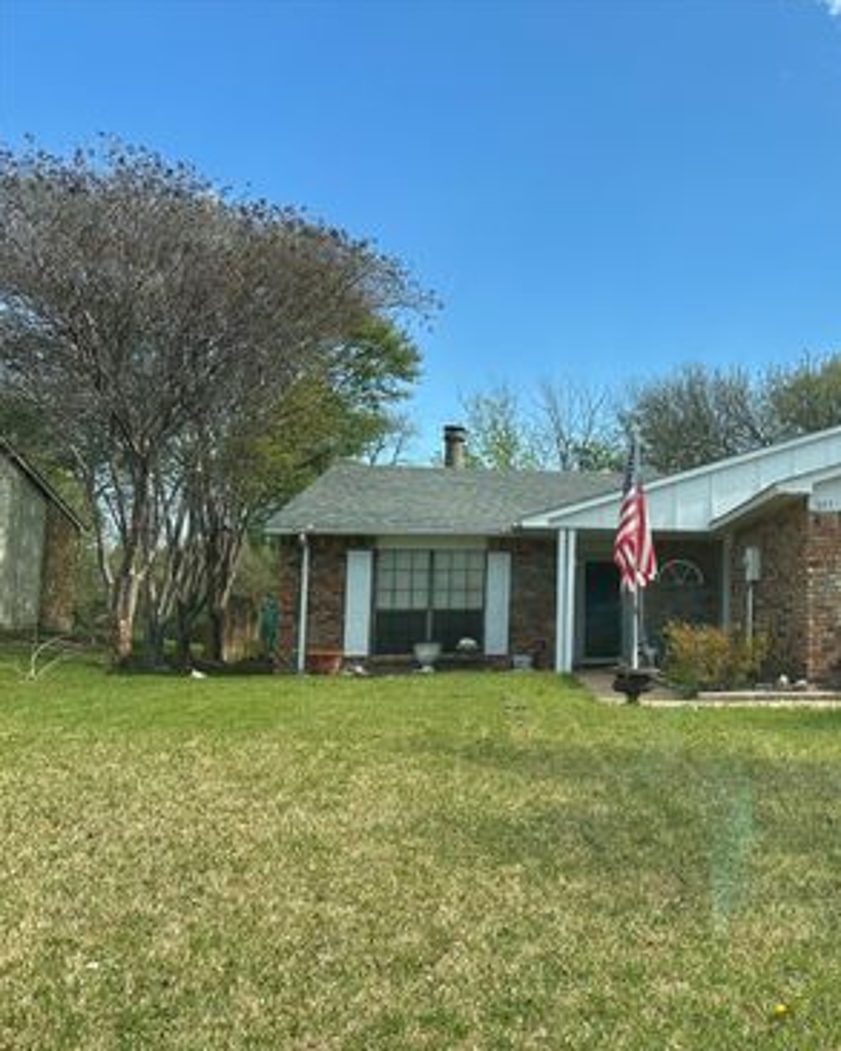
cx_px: 712
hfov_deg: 43.0
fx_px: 995
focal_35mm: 32
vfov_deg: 55.6
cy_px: 533
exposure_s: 1/1988
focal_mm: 6.86
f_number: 1.78
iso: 80
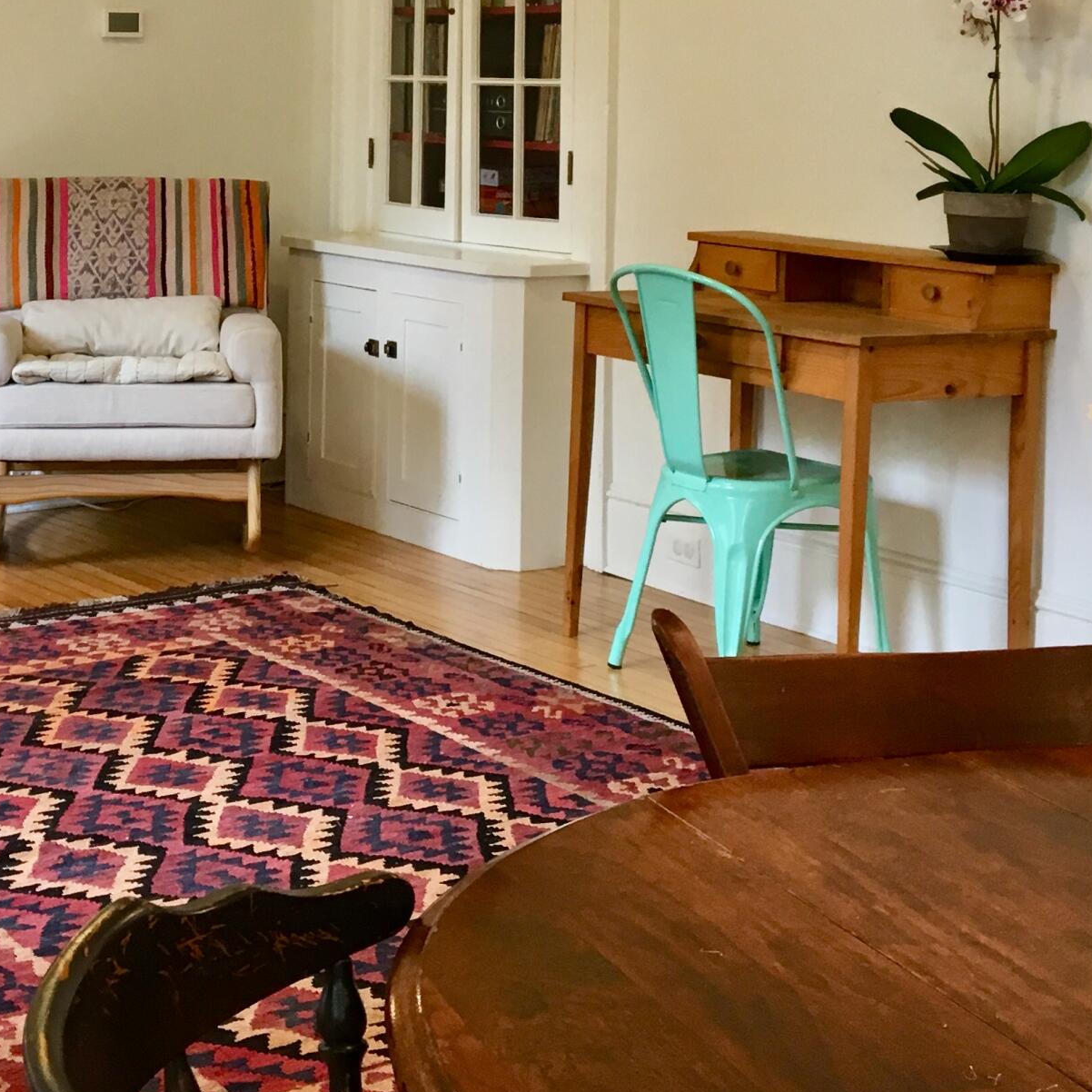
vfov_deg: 26.1
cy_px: 142
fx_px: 2284
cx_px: 297
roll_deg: -0.4
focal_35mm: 64
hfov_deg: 26.6
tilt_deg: -2.2
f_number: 2.2
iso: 64
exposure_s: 1/30
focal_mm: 4.15
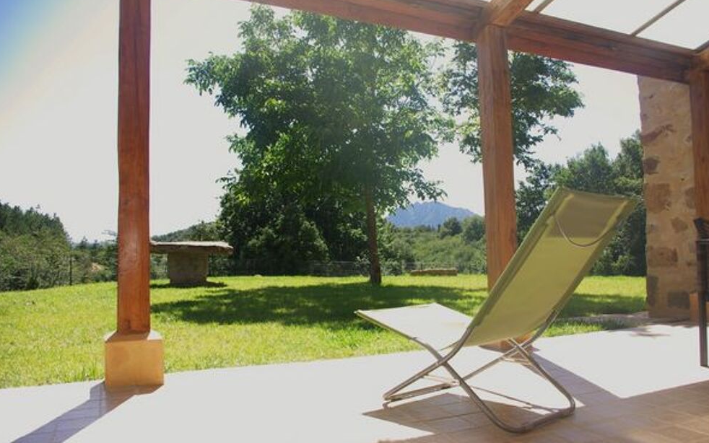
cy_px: 221
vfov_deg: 44.6
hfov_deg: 66.5
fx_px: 541
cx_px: 357
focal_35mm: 28
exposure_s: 1/60
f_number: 8
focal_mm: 18
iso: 100
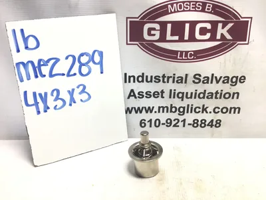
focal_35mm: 31
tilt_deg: -24.4
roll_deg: -0.8
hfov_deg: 58.4
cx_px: 133
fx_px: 238
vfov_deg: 45.4
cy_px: 100
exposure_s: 1/120
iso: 25
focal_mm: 3.3
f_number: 2.4
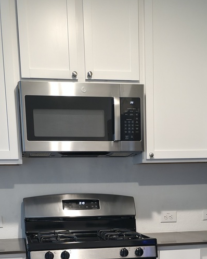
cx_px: 130
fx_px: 497
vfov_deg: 27.1
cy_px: 272
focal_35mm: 65
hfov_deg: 23.4
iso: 160
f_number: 1.7
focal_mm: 6.3
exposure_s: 1/40
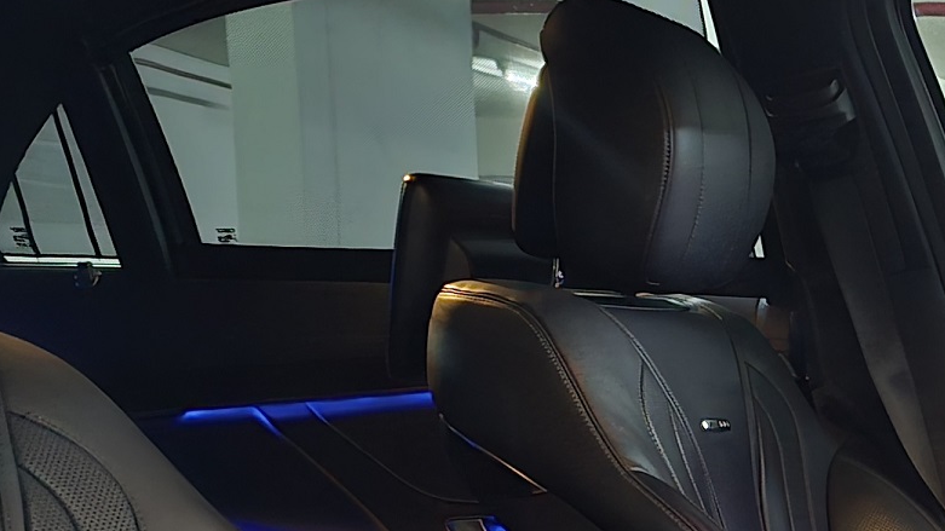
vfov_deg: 14.9
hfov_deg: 24.5
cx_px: 1176
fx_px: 1929
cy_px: 711
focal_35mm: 77
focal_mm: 6.3
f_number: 1.7
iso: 2500
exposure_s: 1/15
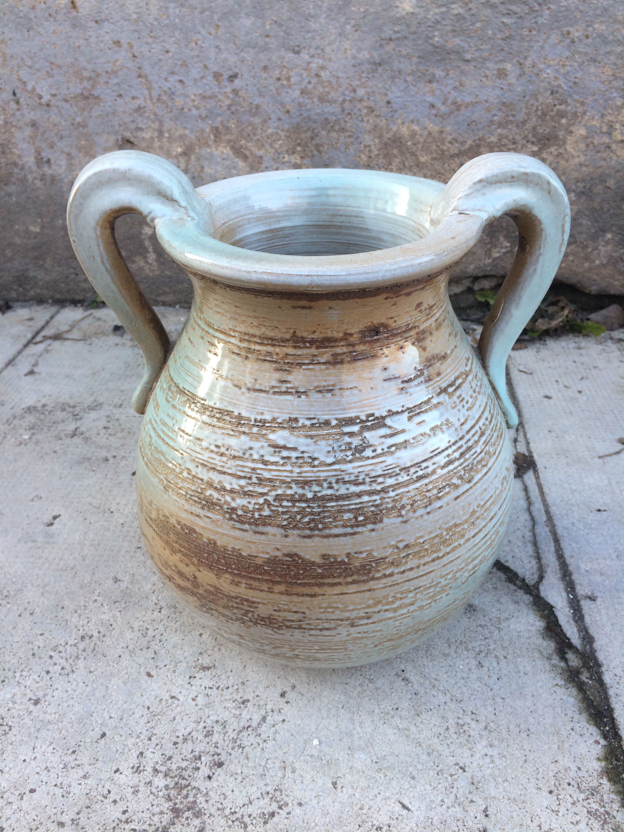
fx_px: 697
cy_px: 416
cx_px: 312
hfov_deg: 48.2
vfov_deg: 61.7
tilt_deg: -34.7
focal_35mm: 29
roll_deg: -0.1
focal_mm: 4.15
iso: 40
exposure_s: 1/100
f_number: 2.2
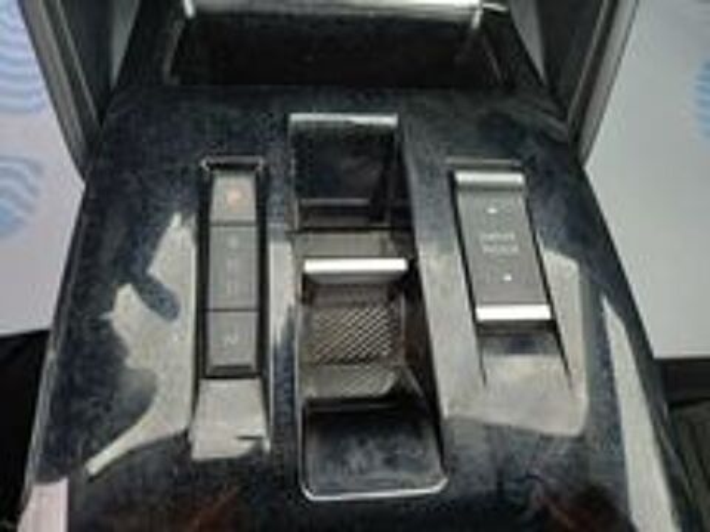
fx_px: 513
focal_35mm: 25
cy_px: 266
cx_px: 355
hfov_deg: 69.4
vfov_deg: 54.9
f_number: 2
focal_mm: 4.6
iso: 64
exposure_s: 1/60
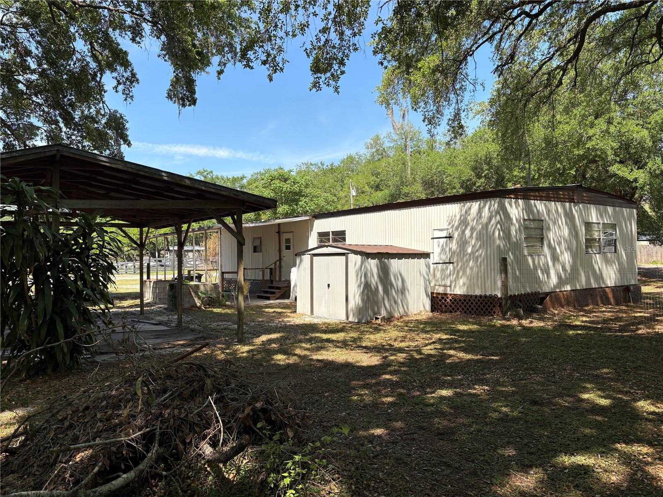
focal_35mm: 26
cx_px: 332
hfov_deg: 67.3
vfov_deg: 53.1
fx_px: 498
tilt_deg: +0.4
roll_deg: +1.1
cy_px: 248
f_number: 1.6
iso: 50
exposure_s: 1/1706
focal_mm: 5.96
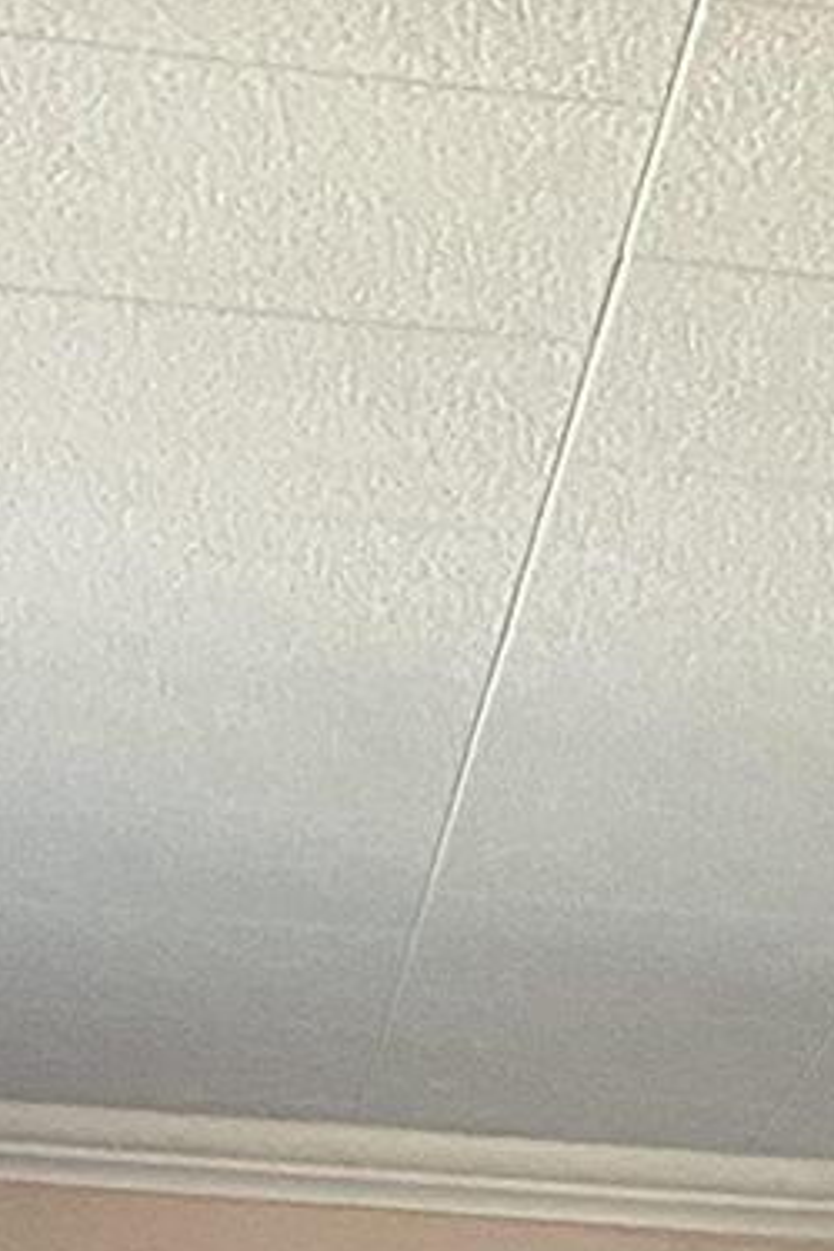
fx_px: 5768
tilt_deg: -4.3
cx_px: 1278
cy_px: 2919
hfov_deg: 8.1
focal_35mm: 166
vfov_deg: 10.7
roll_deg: -0.1
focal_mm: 4.25
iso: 500
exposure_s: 1/60
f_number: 1.8
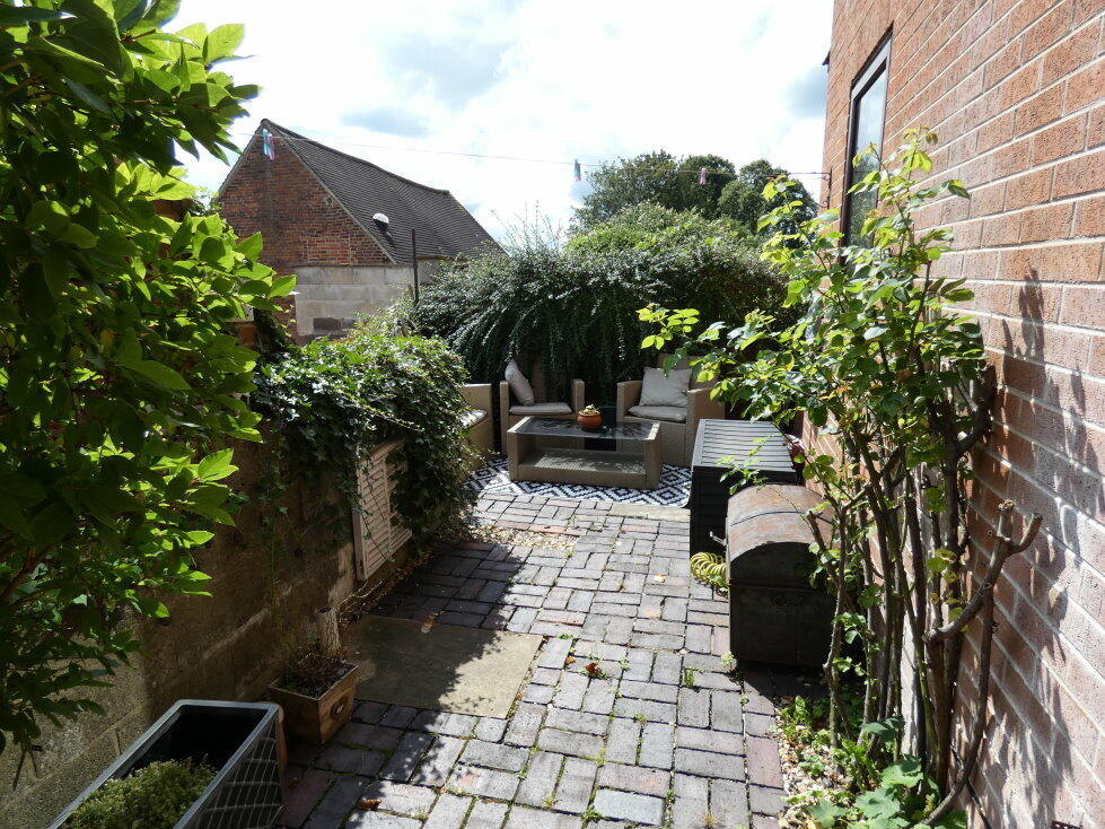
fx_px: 638
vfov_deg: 66.0
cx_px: 552
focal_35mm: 20
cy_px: 414
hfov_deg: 81.8
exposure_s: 1/1000
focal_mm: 3.6
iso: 80
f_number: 2.8
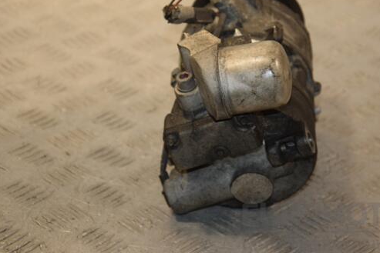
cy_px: 112
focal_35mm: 146
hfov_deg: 14.0
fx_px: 1541
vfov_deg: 9.4
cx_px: 228
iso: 800
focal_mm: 80
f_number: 5.6
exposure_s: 1/200
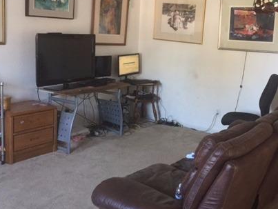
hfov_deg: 41.0
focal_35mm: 46
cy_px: 89
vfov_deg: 31.5
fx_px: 370
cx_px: 168
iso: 125
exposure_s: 1/30
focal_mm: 4.15
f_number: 2.2
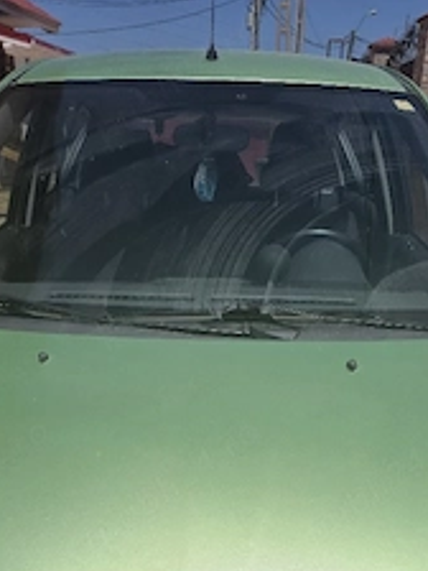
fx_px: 676
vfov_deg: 42.3
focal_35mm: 41
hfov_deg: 35.1
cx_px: 204
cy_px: 507
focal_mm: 6.3
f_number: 1.7
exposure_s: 1/10000
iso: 40
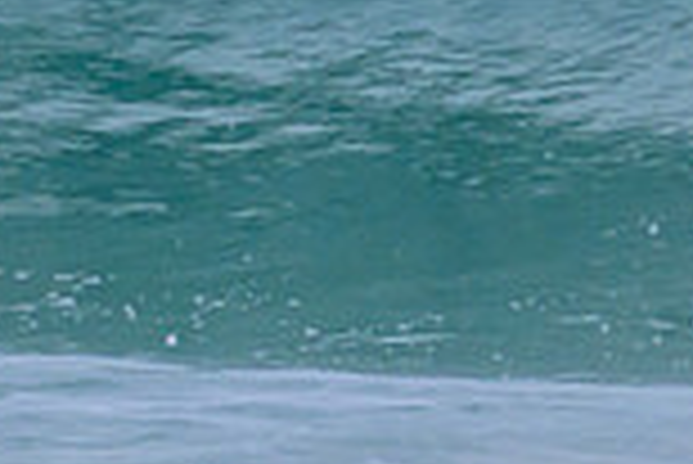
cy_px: -179
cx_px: -576
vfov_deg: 0.3
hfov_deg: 0.5
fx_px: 77880
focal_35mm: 4042
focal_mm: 800
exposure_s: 1/2000
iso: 1000
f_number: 11
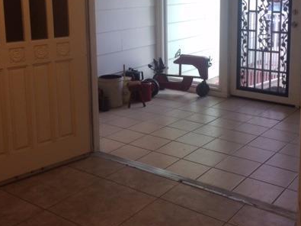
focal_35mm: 47
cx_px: 178
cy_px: 51
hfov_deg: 40.3
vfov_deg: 30.3
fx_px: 409
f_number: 2.2
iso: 40
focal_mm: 4.15
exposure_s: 1/60
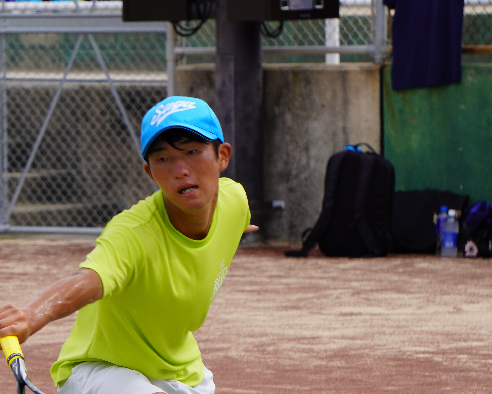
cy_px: 252
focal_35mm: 369
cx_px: 104
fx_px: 5375
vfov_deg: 4.2
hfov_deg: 5.2
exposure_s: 1/250
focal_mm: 109
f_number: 6.3
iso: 100
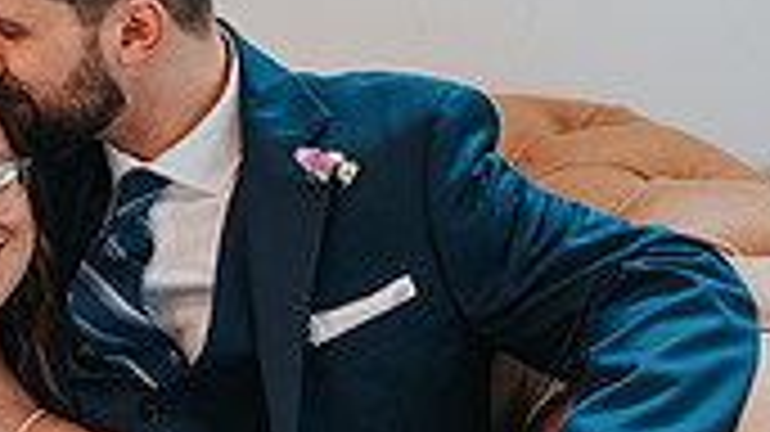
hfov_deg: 16.1
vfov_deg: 9.2
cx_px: 9
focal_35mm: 131
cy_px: 355
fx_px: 2673
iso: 1000
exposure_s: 1/125
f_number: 3.2
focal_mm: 35
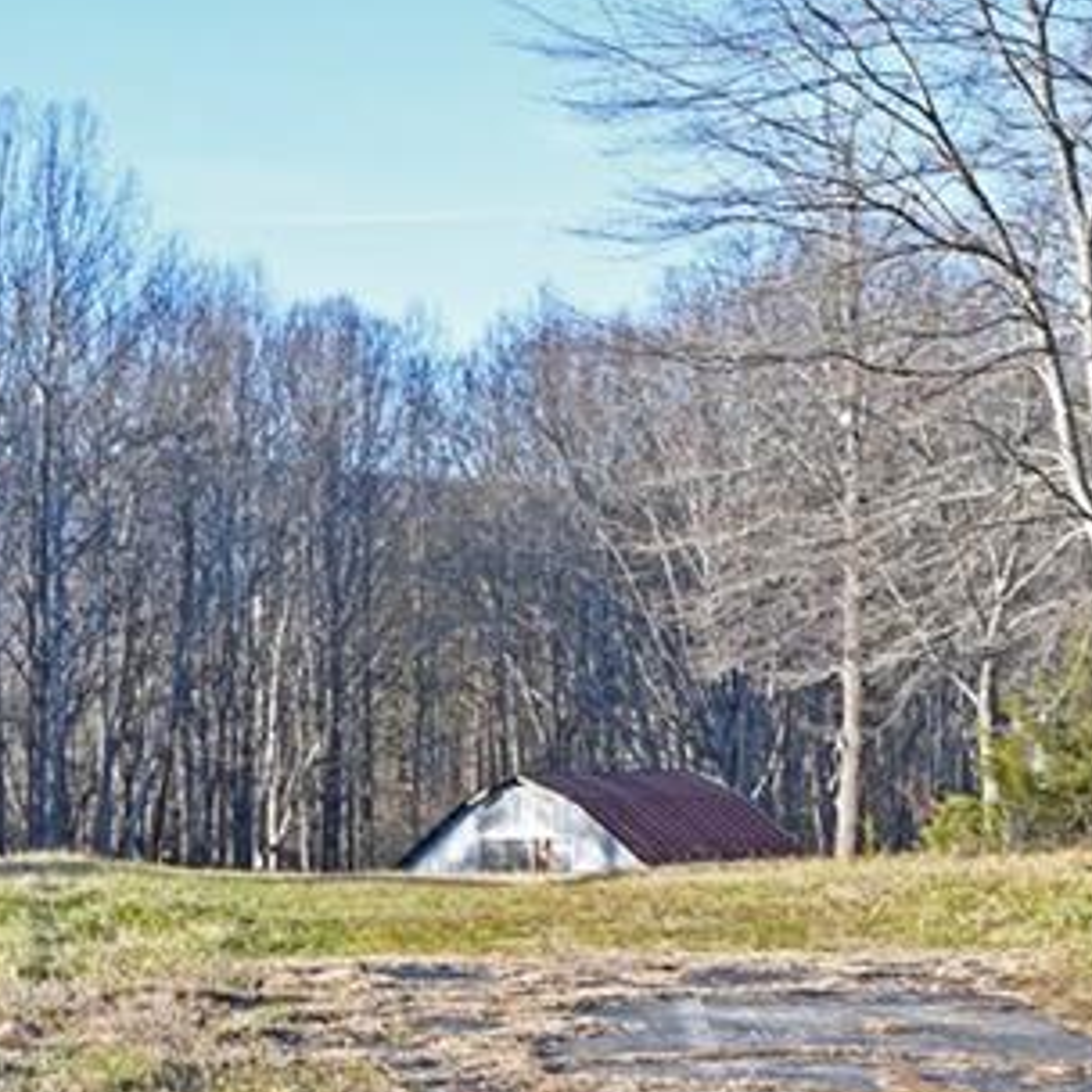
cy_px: 708
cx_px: 575
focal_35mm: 120
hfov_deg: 14.5
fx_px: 4283
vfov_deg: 14.5
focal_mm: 28
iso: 100
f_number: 6.3
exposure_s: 1/125
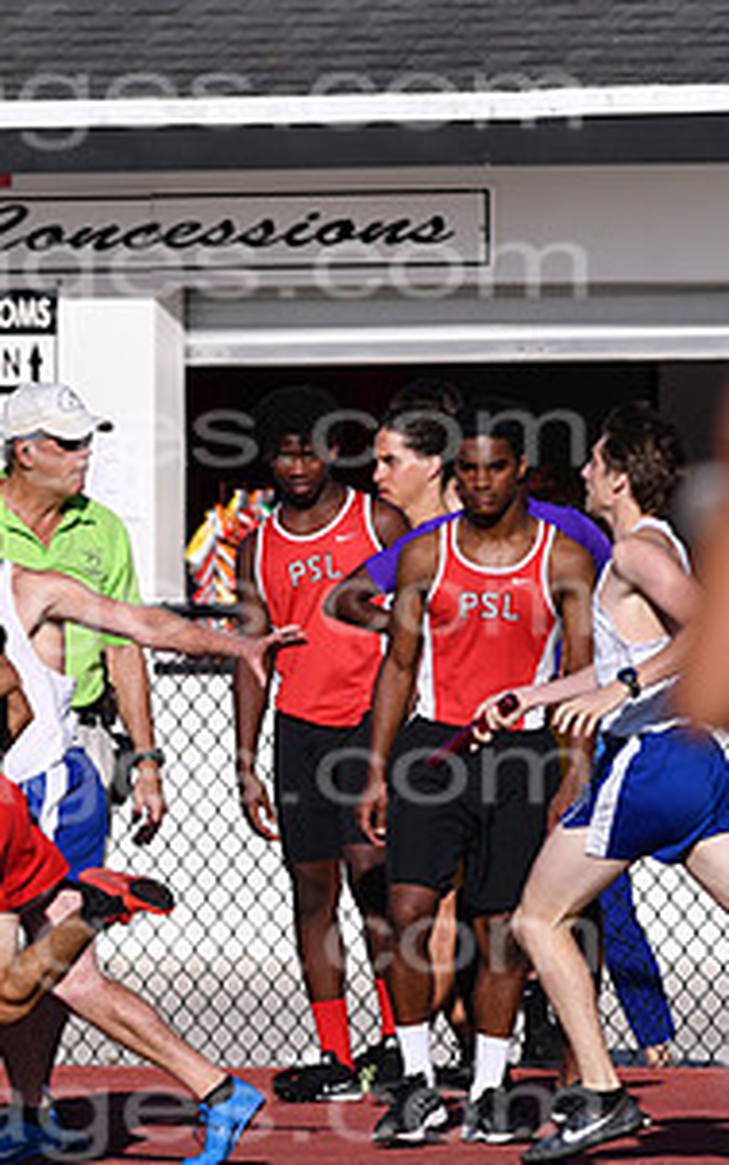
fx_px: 27947
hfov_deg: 1.5
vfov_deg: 2.4
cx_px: -274
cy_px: 692
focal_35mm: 880
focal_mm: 300
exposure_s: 1/5000
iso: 320
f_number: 5.6
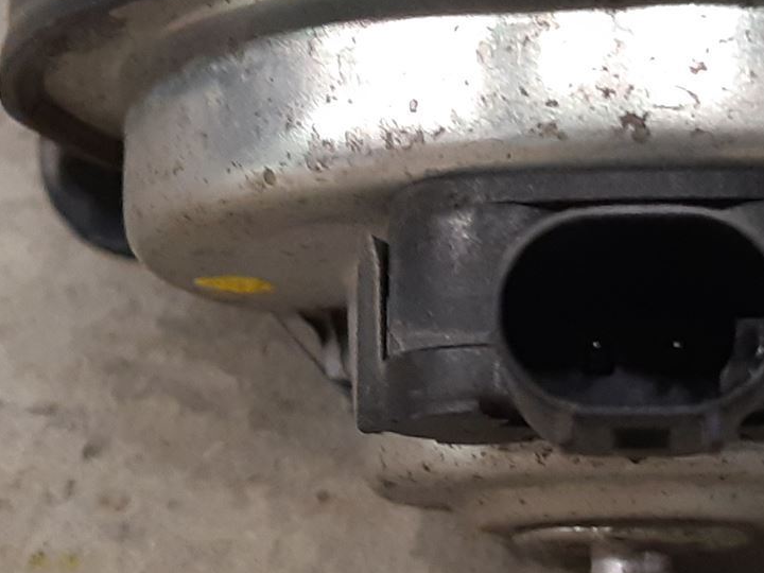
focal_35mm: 74
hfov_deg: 26.3
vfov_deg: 19.7
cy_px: 447
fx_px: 1633
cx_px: 372
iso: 200
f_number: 1.7
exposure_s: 1/50
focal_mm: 3.93
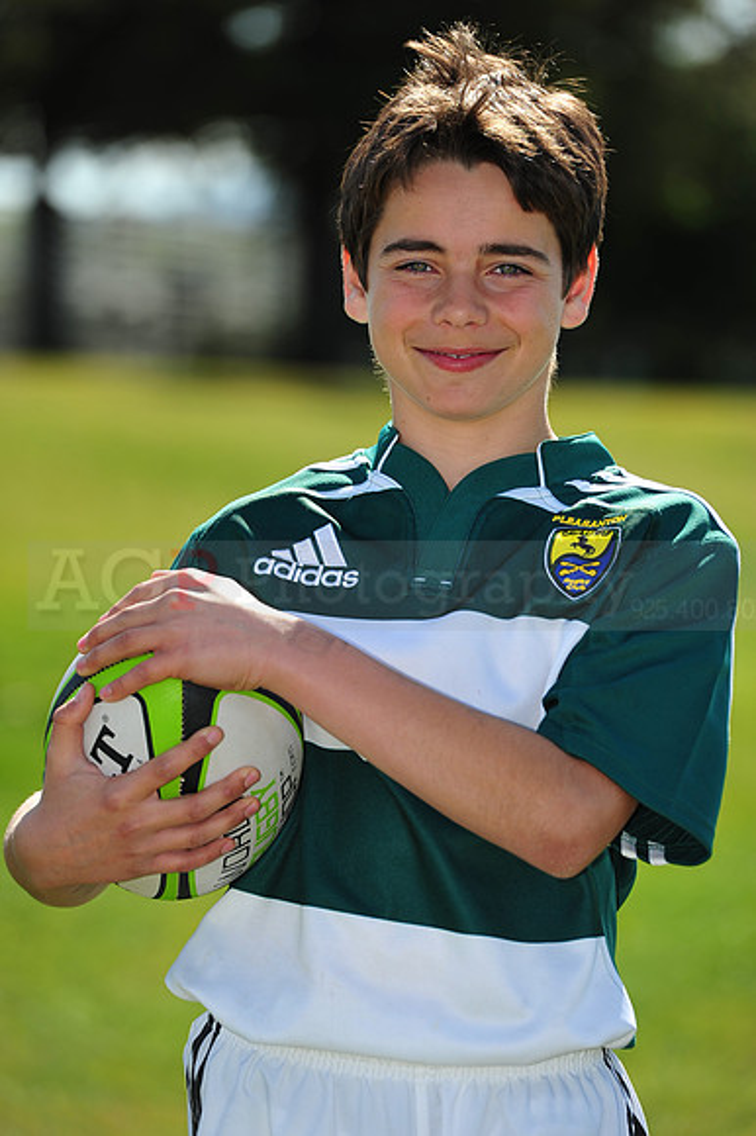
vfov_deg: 10.3
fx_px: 6307
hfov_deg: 6.9
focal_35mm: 200
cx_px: 378
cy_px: 568
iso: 200
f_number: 4.5
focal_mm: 200
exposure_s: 1/800
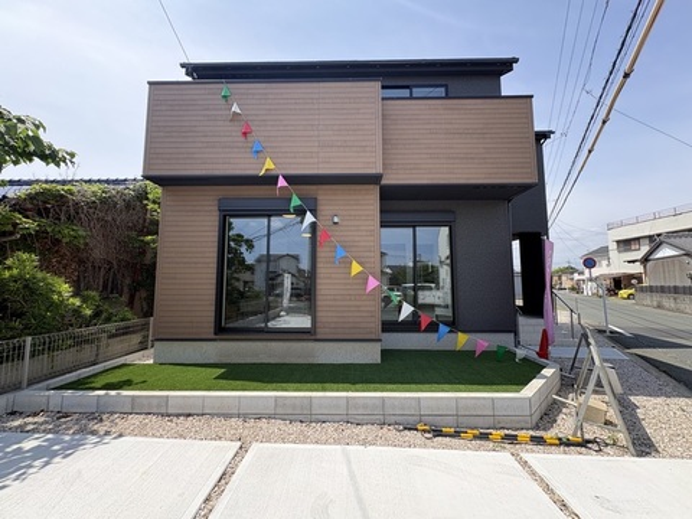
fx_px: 280
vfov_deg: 85.7
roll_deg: +0.2
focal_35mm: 14
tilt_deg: +5.2
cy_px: 260
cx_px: 346
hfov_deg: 102.1
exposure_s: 1/451
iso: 40
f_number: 2.2
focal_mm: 2.22
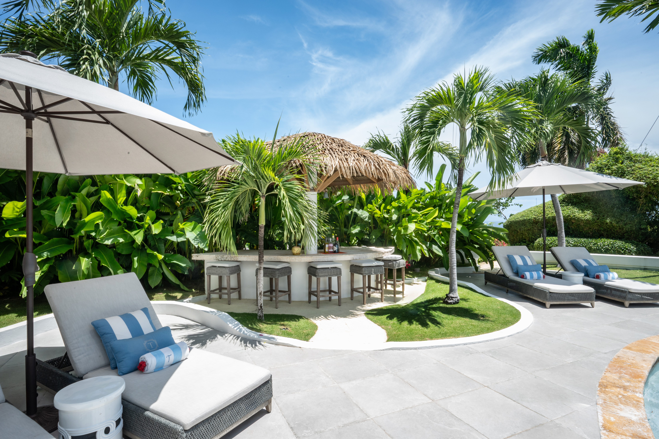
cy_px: 220
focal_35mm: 19
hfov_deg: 86.9
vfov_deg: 64.6
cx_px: 330
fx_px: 348
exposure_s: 1/60
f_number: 22
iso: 500
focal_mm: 19
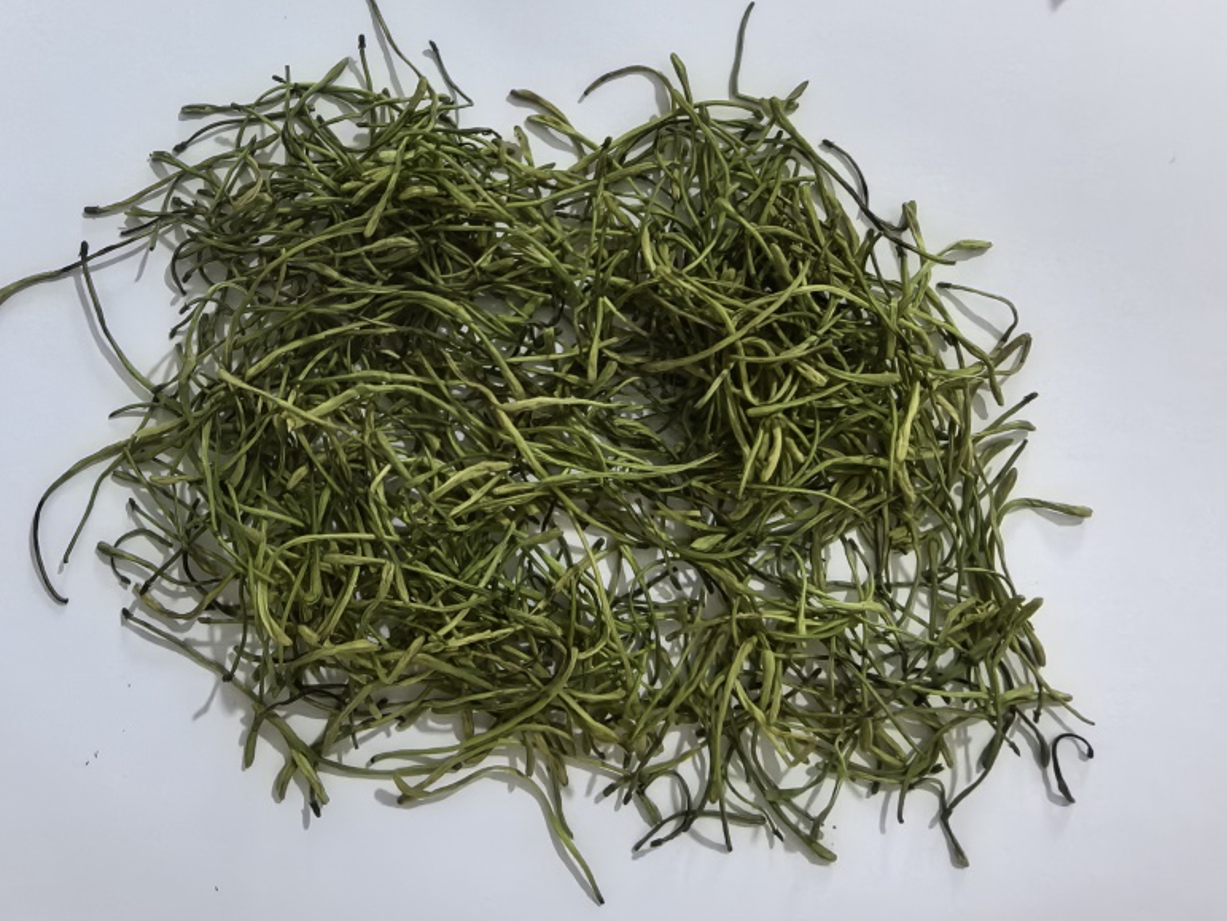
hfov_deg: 63.4
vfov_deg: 49.8
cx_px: 592
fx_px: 993
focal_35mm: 28
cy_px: 472
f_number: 2.2
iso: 800
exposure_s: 1/33.3
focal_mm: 1.95
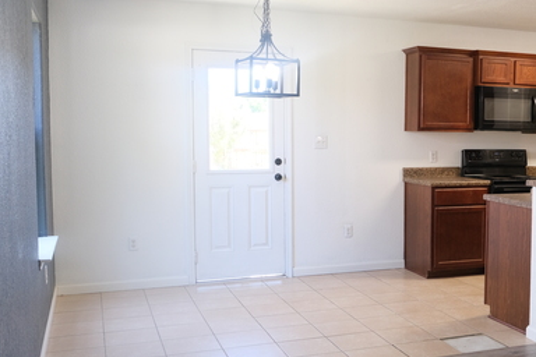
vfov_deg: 29.9
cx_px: 422
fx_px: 670
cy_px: 181
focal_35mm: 45
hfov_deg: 41.9
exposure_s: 1/45
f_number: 2.8
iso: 320
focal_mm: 18
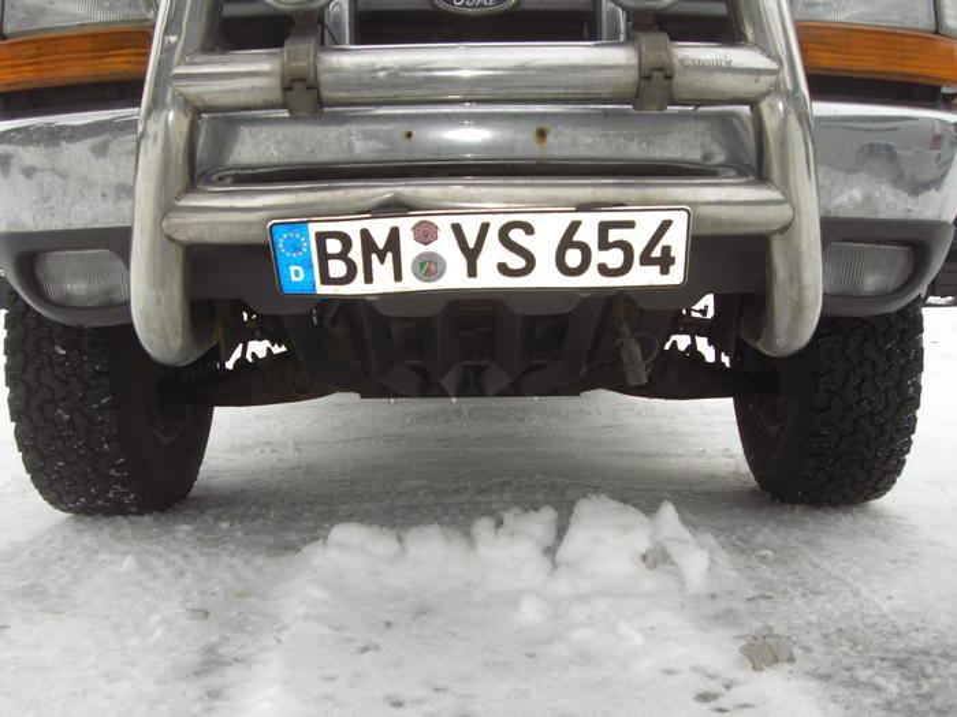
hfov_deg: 49.0
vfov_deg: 37.7
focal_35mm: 38
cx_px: 478
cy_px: 358
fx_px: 1051
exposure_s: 1/320
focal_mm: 6.2
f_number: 2.7
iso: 64
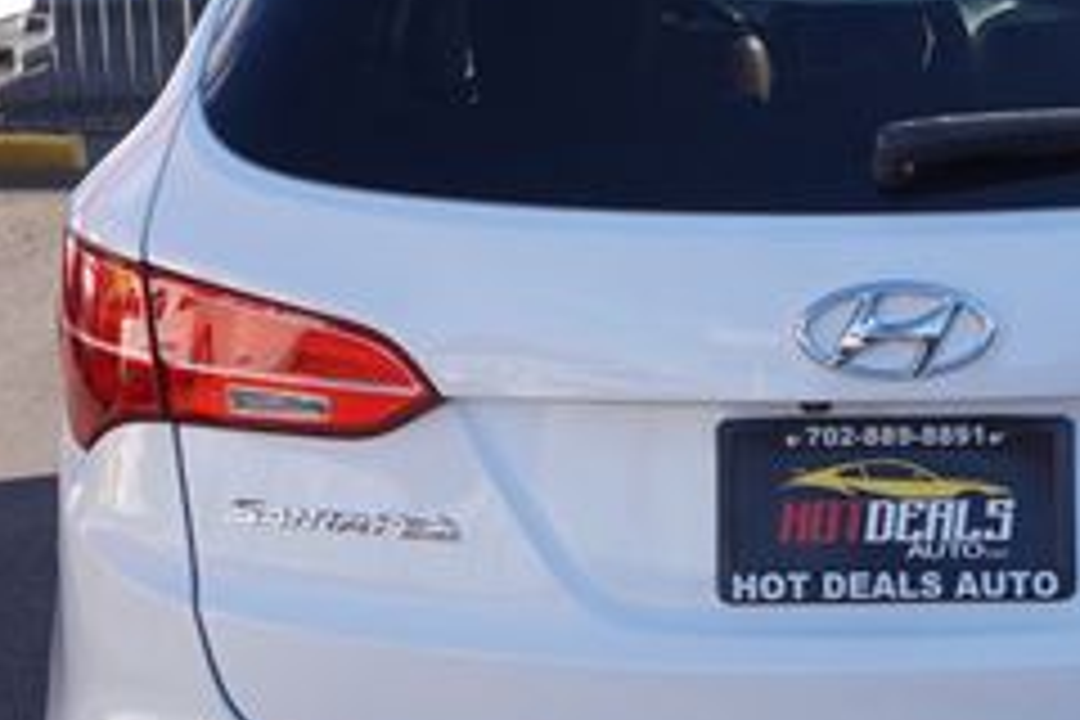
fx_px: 2400
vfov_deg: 17.0
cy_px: 454
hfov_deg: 25.0
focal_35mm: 80
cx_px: 842
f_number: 8
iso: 100
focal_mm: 20
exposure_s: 1/100
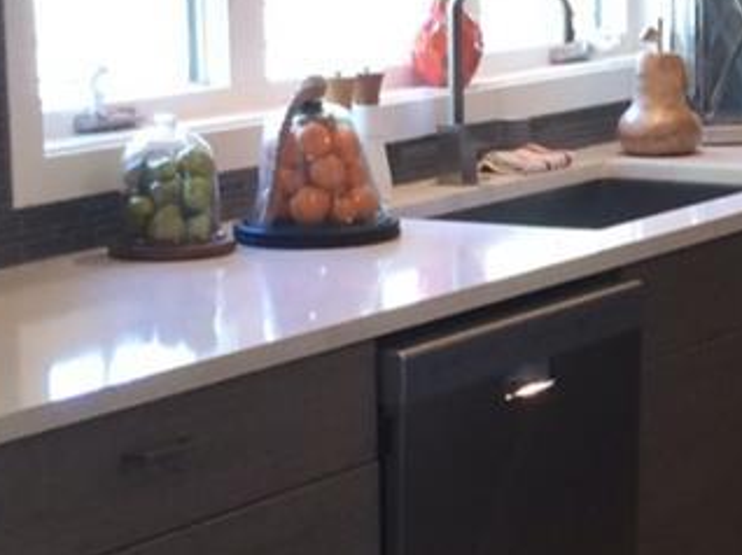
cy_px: 175
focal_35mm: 137
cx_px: 1157
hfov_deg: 13.5
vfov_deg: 10.8
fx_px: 2934
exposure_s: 1/30
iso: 80
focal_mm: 4.15
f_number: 2.2
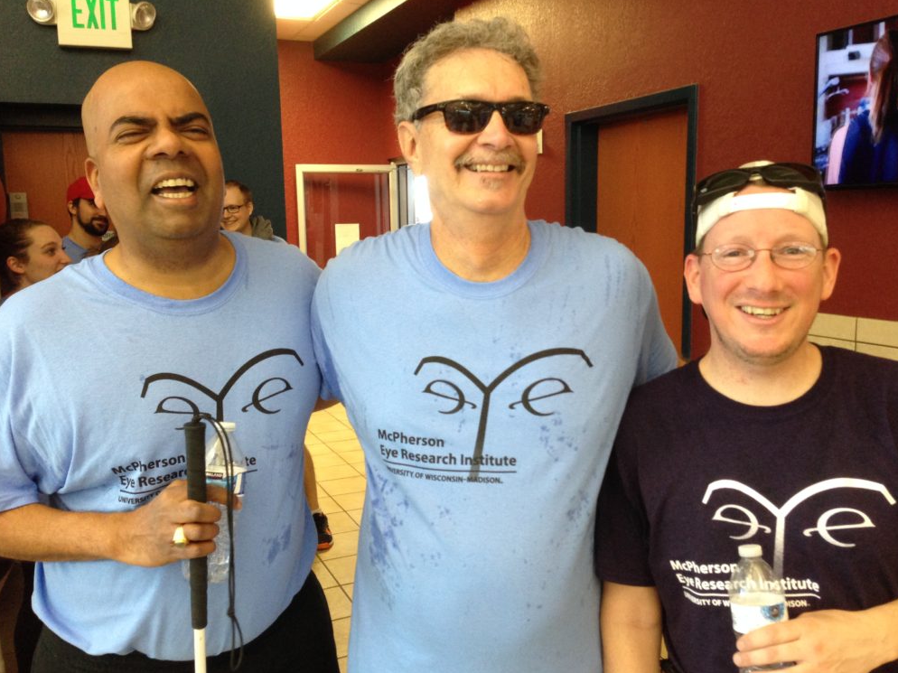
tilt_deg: -7.6
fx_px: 882
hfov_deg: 54.0
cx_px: 459
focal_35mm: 34
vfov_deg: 41.8
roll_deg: +0.8
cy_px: 342
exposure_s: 1/20
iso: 160
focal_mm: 4.12
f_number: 2.4
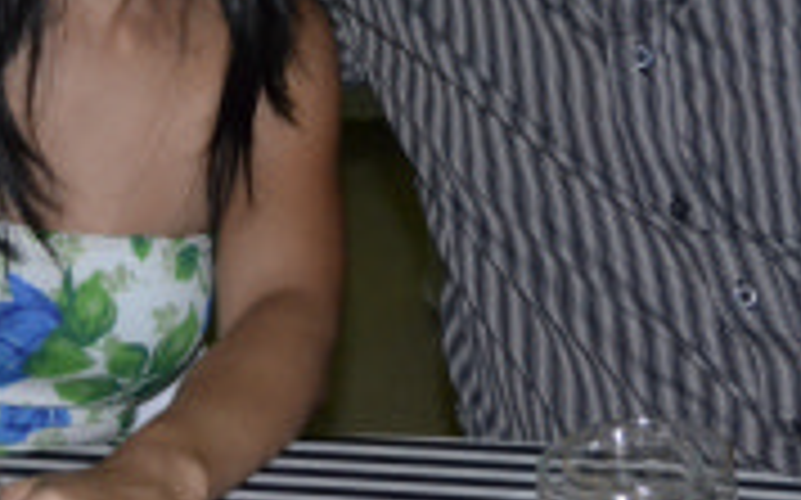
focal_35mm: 120
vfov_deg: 10.7
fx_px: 2618
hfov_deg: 17.4
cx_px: 364
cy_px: -65
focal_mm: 28
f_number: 4.5
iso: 3200
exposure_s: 1/60
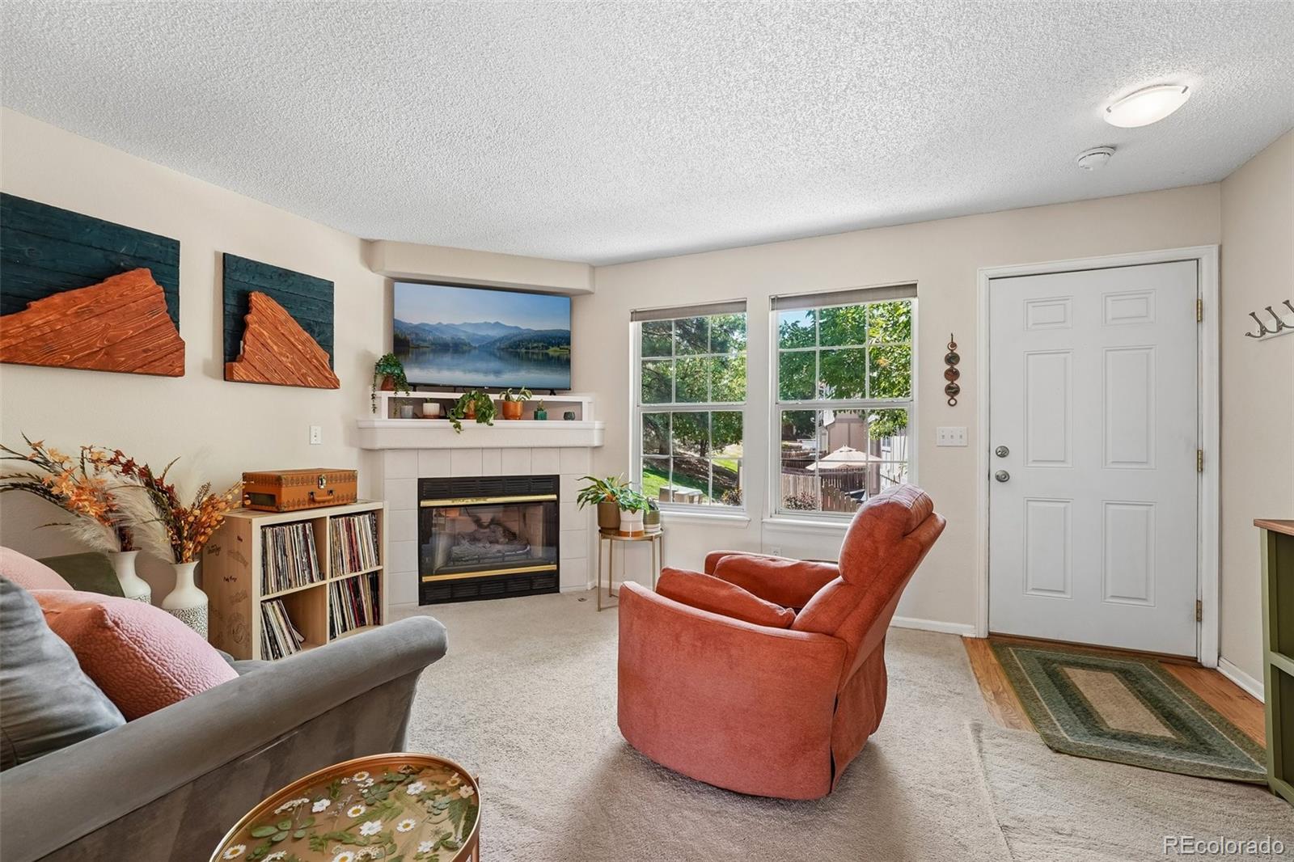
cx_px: 647
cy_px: 431
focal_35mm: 15
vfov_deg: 78.8
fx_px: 525
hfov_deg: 101.9
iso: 400
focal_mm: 14.6
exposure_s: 1/13
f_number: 8
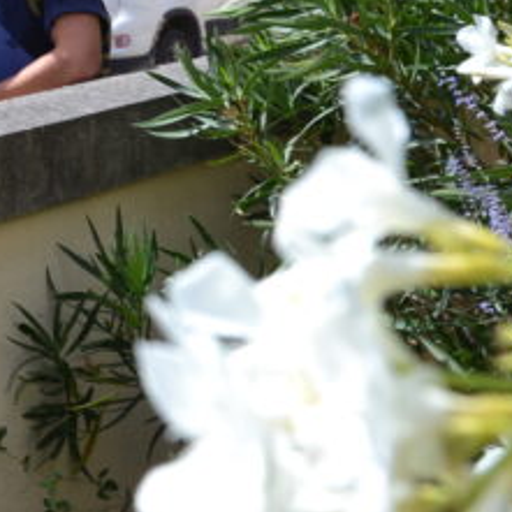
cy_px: 70
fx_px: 1757
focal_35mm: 105
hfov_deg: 15.6
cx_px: -202
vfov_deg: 16.4
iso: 100
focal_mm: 26
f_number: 6.3
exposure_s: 1/160
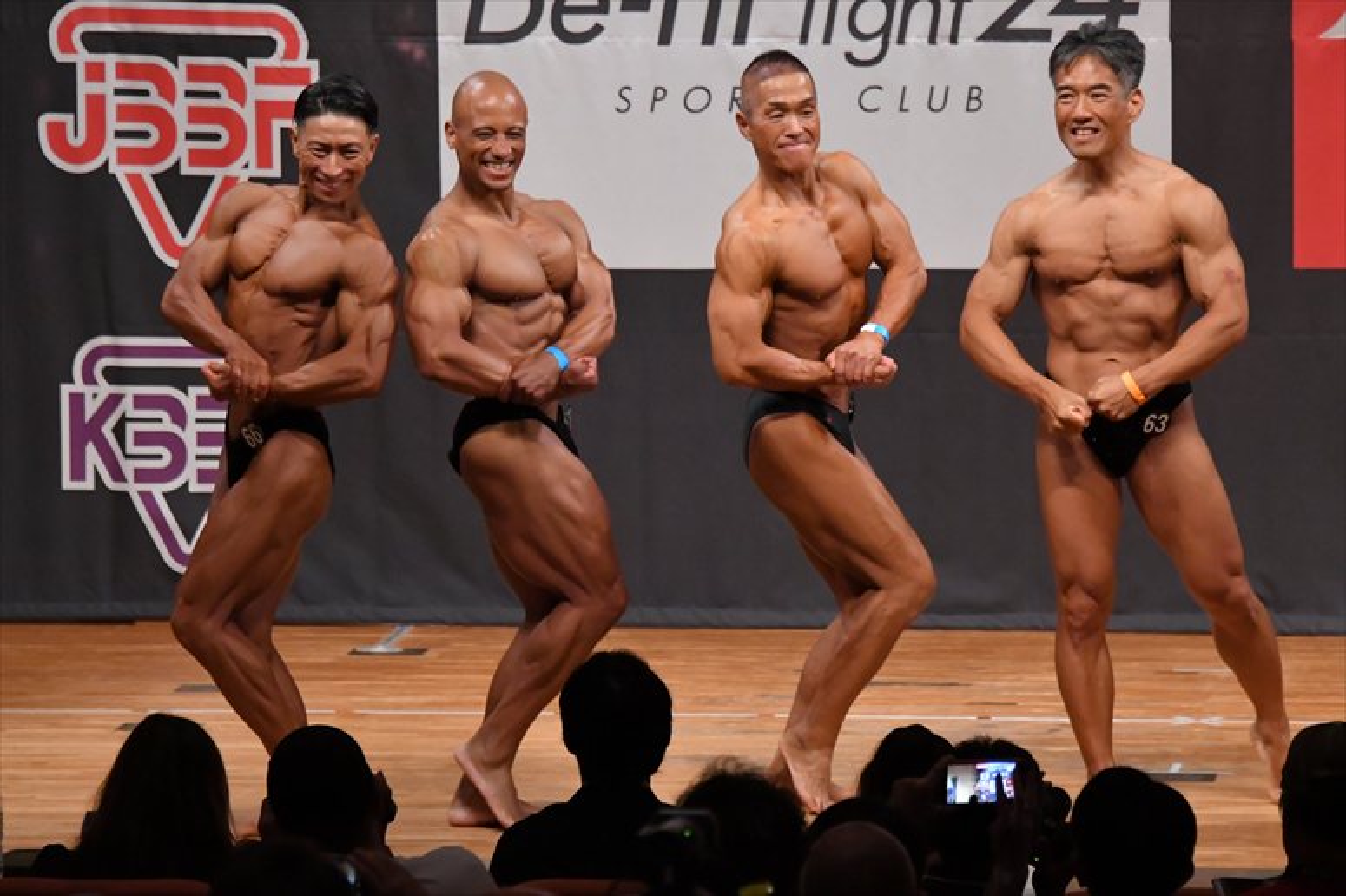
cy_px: 448
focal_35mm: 270
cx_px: 673
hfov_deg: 7.6
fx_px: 10090
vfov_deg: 5.1
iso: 6400
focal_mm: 180
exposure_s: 1/400
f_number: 5.6
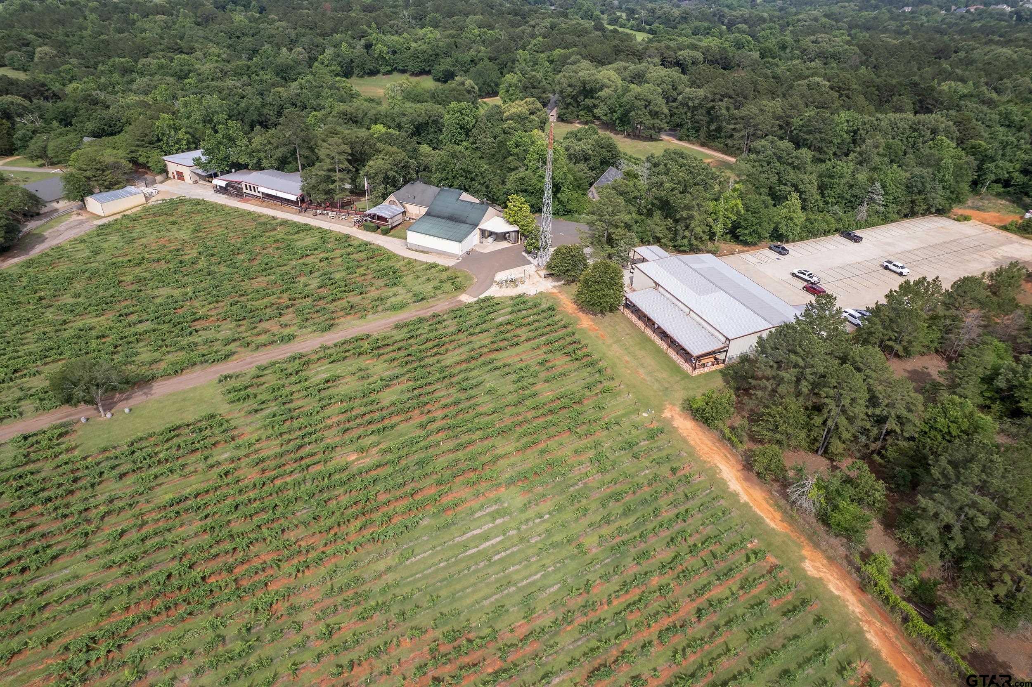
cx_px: 516
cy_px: 344
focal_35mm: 22
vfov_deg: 57.2
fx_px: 630
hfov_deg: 78.6
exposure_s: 1/1250
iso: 110
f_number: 2.8
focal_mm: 8.38
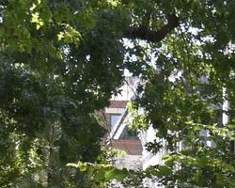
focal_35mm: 392
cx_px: 227
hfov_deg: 4.9
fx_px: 2726
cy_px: 298
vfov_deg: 3.9
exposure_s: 1/200
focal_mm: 34
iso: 100
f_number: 5
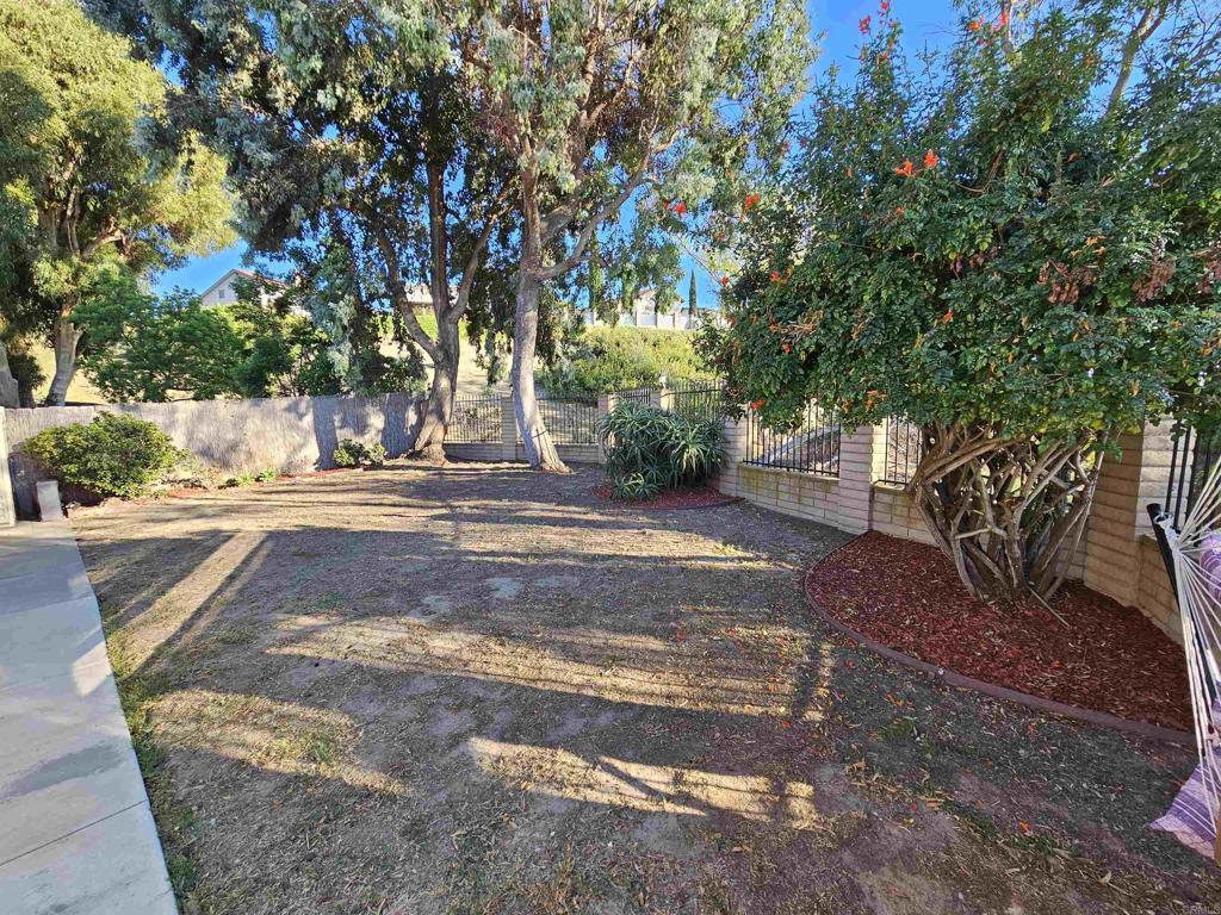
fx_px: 459
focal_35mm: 13
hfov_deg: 106.2
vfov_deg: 89.9
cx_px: 610
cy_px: 458
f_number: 2.2
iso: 64
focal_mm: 2.2
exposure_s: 1/276
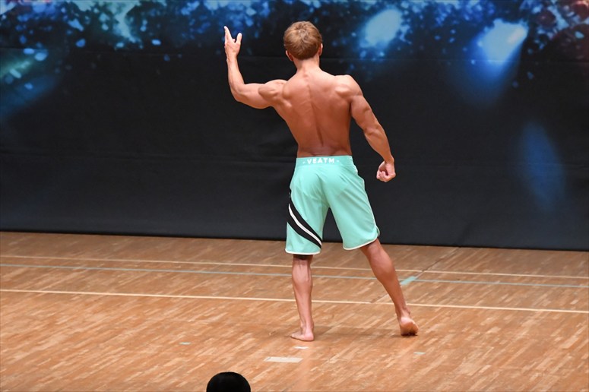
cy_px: 196
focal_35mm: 285
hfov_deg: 7.2
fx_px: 4661
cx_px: 294
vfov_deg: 4.8
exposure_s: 1/400
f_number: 5.6
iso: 8000
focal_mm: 190
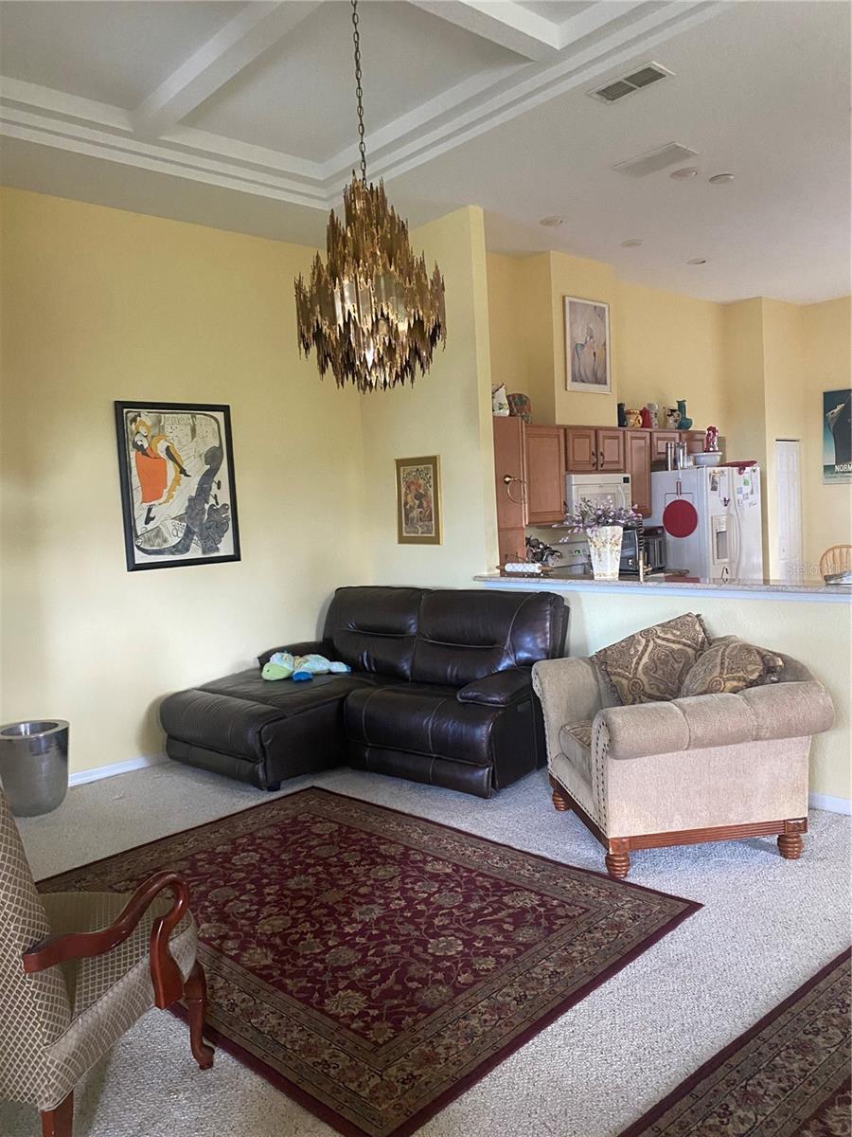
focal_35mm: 26
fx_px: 853
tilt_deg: -2.8
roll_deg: +3.7
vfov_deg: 67.3
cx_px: 426
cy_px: 568
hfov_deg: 53.1
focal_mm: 4.25
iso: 500
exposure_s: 1/57
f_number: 1.8
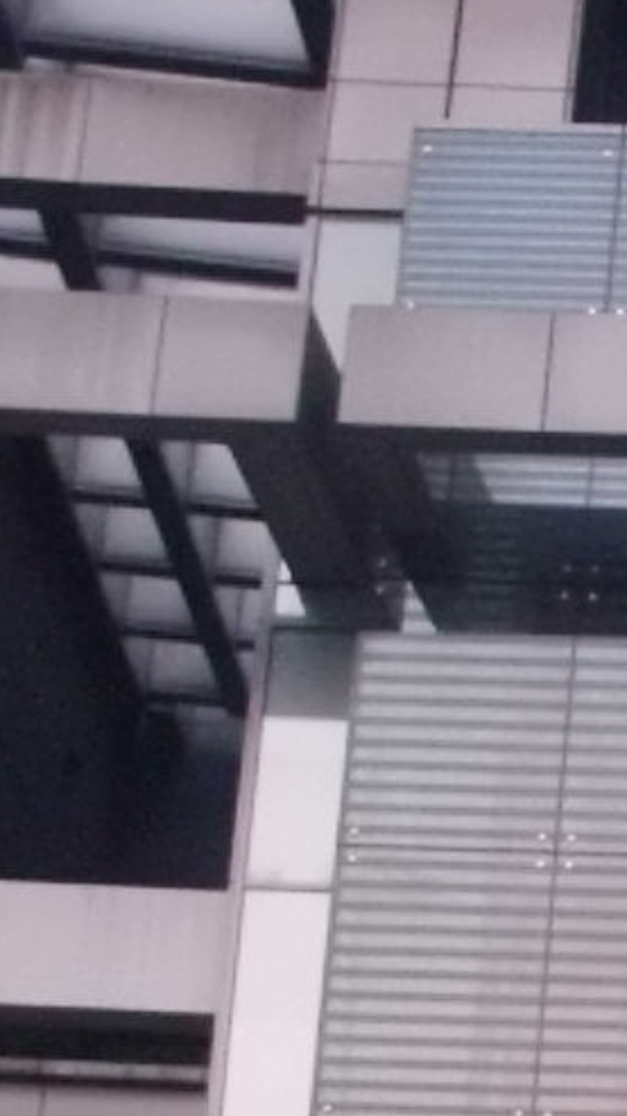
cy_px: 1152
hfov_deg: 6.8
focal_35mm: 163
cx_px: 1827
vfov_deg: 13.0
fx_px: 4822
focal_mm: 6.3
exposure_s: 1/125
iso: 400
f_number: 2.9
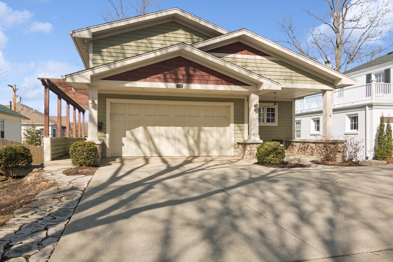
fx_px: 295
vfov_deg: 47.9
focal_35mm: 27
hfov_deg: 67.4
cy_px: 131
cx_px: 196
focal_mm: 18
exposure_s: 1/400
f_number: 8
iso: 200
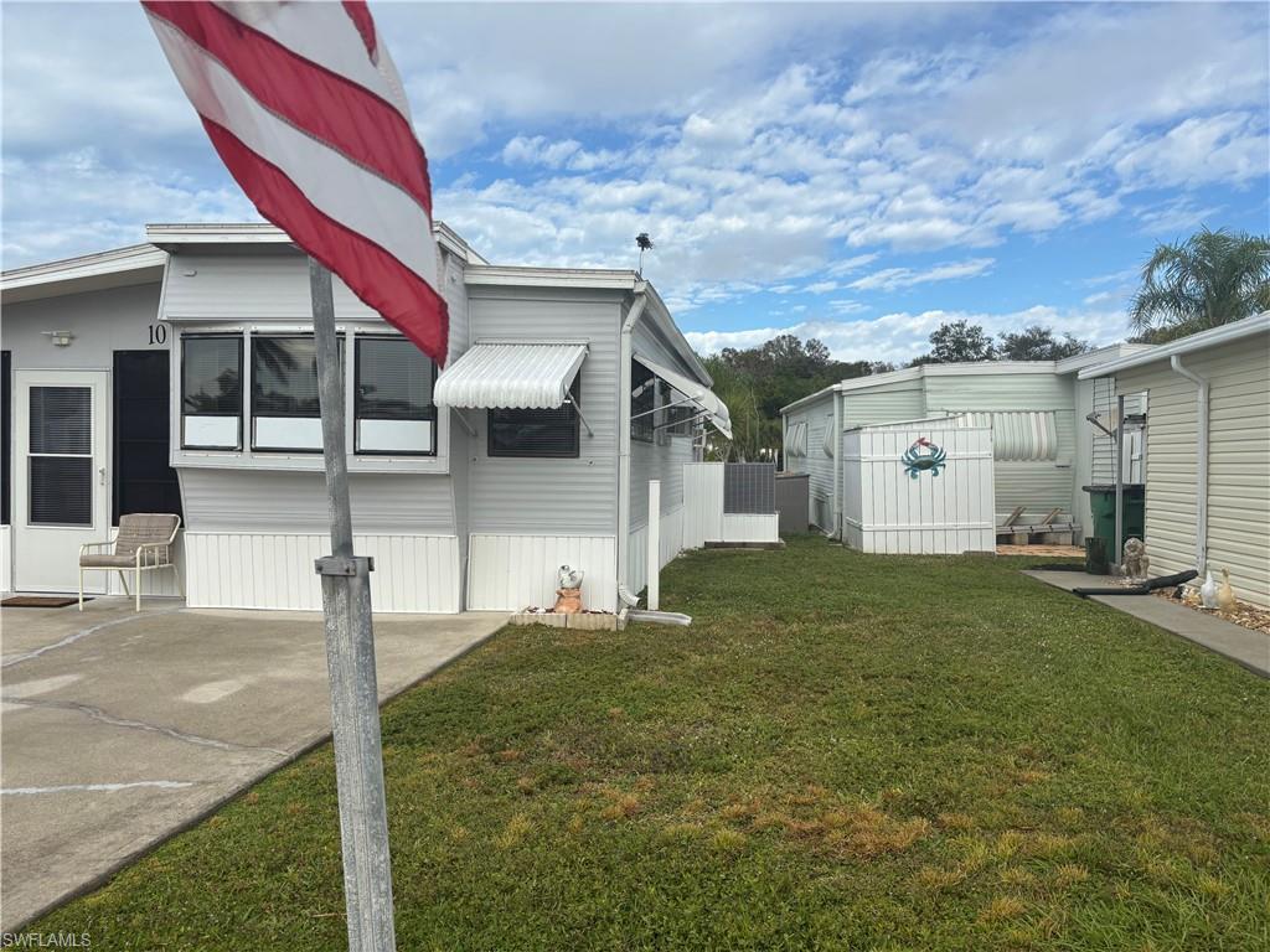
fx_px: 954
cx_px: 635
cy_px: 476
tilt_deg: -0.6
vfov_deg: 53.1
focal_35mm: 26
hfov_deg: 67.3
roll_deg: +1.3
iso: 50
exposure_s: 1/3021
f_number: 1.6
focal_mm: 5.96
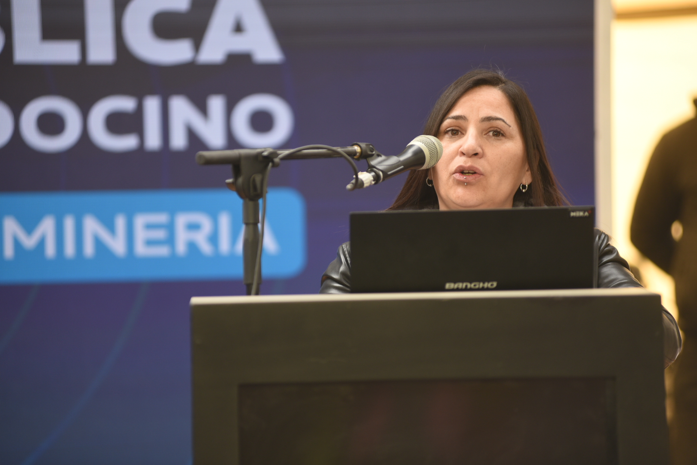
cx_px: 348
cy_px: 232
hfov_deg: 10.3
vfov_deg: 6.9
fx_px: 3872
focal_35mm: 200
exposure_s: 1/320
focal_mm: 200
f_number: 3.5
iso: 500
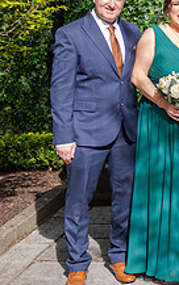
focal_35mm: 109
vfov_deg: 18.9
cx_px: 346
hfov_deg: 11.0
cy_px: 66
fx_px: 849
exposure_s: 1/250
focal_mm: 40
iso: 100
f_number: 5
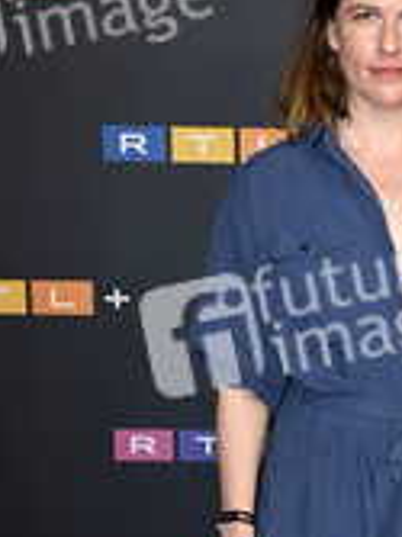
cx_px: 399
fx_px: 1318
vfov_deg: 22.5
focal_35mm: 85
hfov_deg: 17.0
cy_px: 482
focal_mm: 37
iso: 500
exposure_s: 1/125
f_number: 6.3
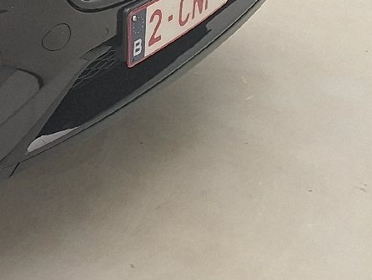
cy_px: -65
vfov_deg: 14.4
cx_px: -359
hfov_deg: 15.8
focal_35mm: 99
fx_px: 1064
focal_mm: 5.54
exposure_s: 1/100
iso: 64
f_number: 1.8
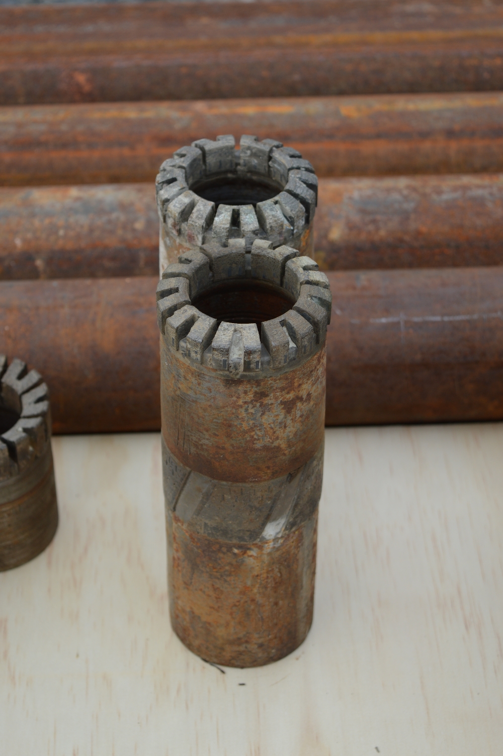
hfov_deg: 16.5
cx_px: 252
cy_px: 378
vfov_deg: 24.6
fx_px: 1732
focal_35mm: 82
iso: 100
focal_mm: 55
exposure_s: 1/125
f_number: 5.6
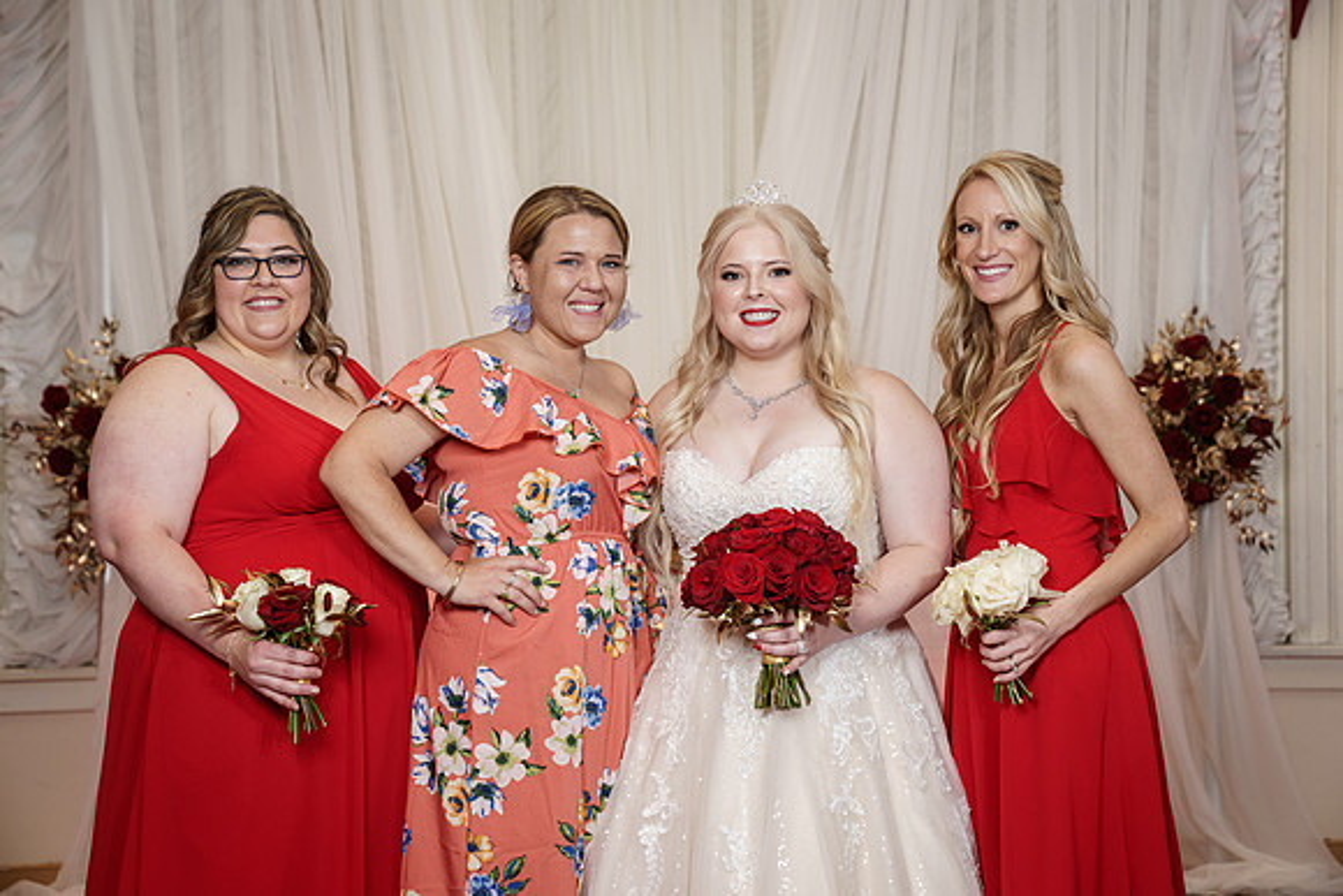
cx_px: 672
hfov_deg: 29.2
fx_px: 2575
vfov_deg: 19.7
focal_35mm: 69
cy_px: 448
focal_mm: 69
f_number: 4
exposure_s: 1/160
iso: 2000
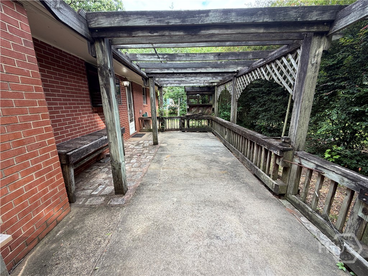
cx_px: 184
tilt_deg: -13.2
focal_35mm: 14
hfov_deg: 102.1
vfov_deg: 85.7
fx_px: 149
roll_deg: +1.2
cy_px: 138
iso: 40
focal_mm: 2.22
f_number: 2.2
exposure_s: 1/126
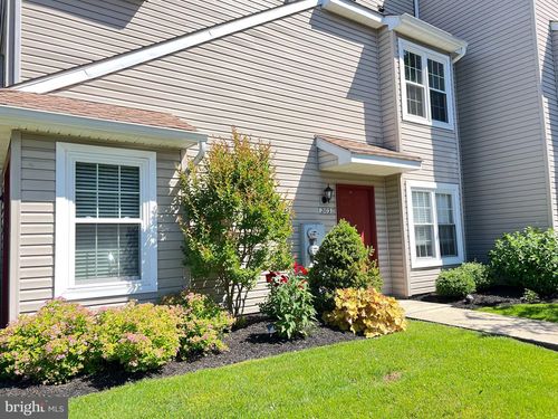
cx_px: 279
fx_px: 419
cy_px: 210
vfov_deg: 53.1
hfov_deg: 67.3
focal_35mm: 26
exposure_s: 1/639
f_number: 1.5
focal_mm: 5.7
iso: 50
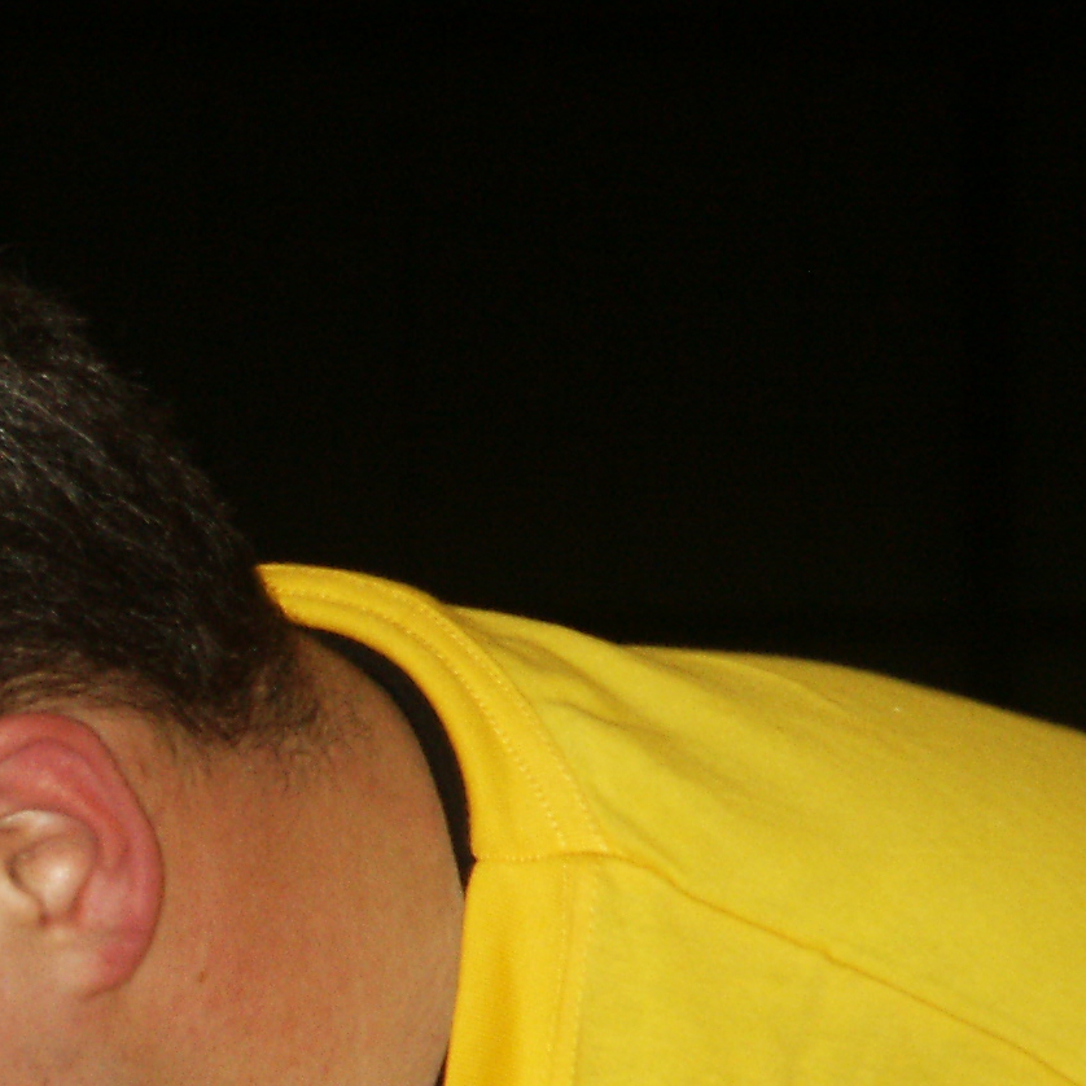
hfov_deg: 5.2
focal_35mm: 333
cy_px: 956
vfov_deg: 5.3
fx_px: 11820
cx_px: -127
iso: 200
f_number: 3.6
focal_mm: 28.22
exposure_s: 1/125
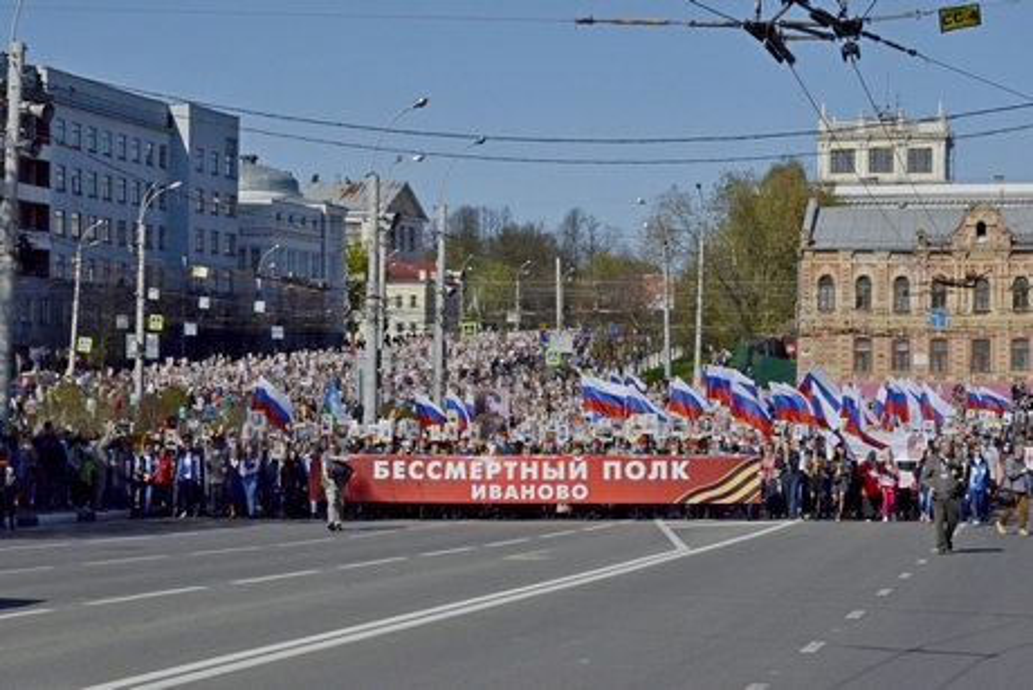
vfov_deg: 16.6
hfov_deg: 24.6
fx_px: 2368
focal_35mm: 82
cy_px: 345
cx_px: 516
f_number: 20
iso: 1000
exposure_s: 1/1600
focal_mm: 55
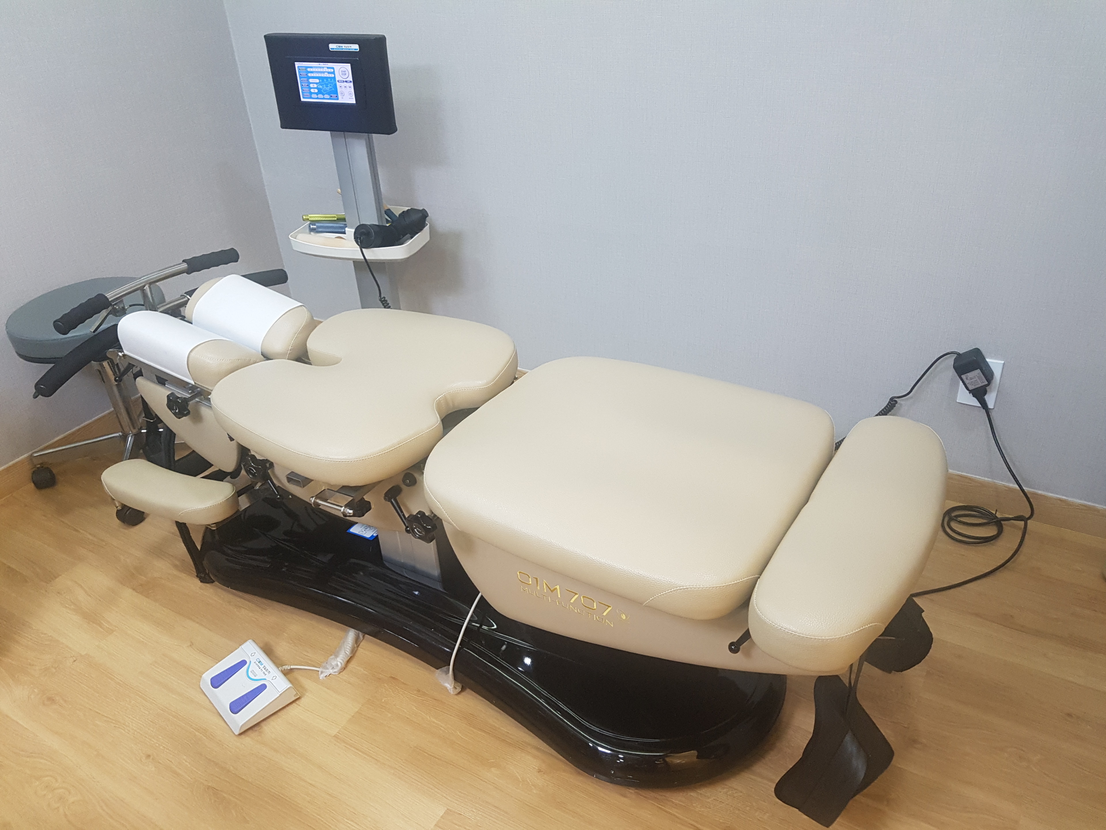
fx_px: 831
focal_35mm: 26
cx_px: 553
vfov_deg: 53.1
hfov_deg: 67.3
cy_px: 415
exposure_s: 1/60
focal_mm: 4.2
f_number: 1.7
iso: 200
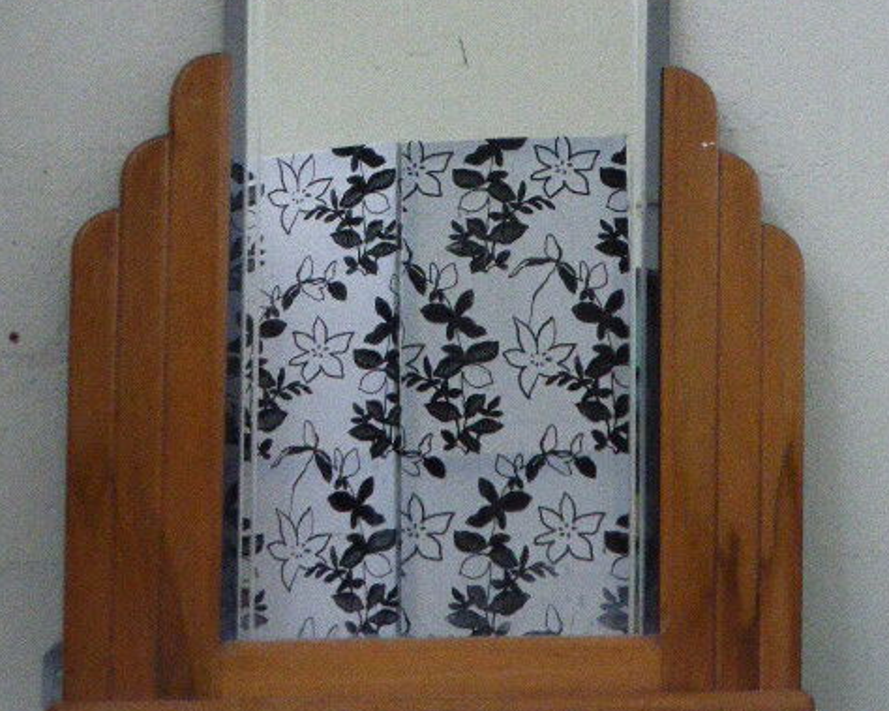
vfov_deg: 13.7
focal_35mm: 112
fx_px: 2946
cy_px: 199
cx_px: 446
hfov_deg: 17.2
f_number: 5.1
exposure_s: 1/125
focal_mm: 14.2
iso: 1600
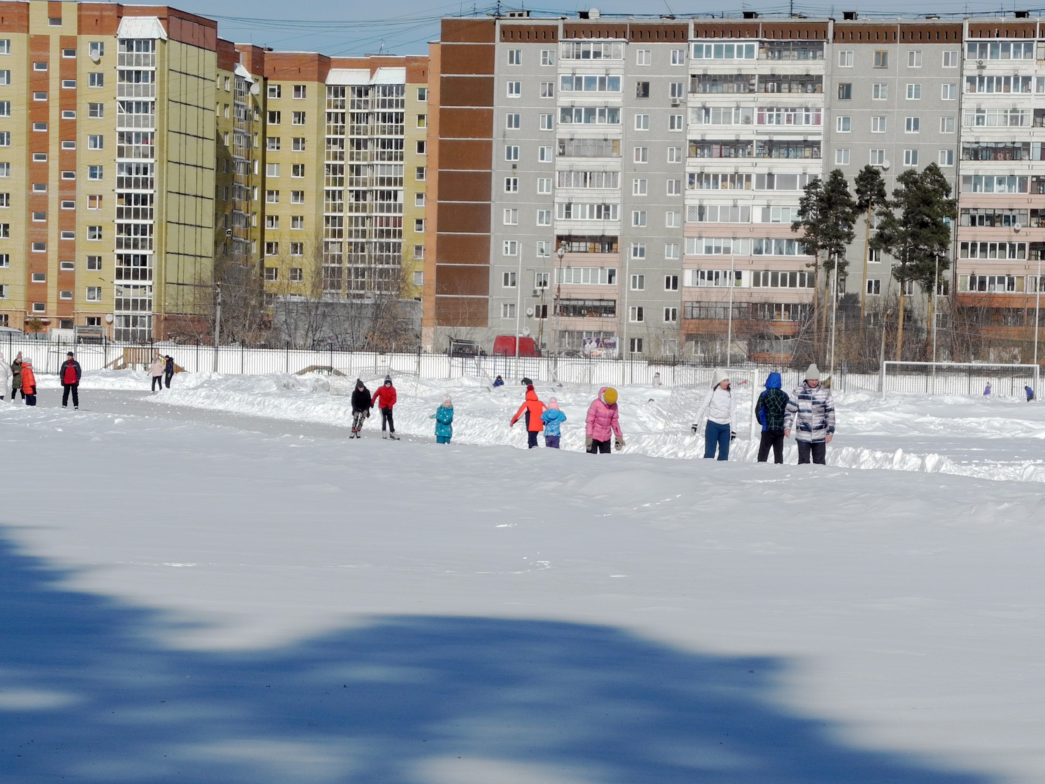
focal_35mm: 117
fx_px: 3532
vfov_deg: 12.7
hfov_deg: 16.8
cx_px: 610
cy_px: 476
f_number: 5
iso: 100
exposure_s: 1/1678
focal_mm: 18.1
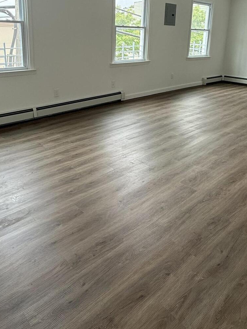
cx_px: 106
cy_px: 100
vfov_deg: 61.3
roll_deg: +0.3
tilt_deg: -13.5
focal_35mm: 28
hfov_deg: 49.6
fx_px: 266
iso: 100
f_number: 2.2
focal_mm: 2.22
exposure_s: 1/120
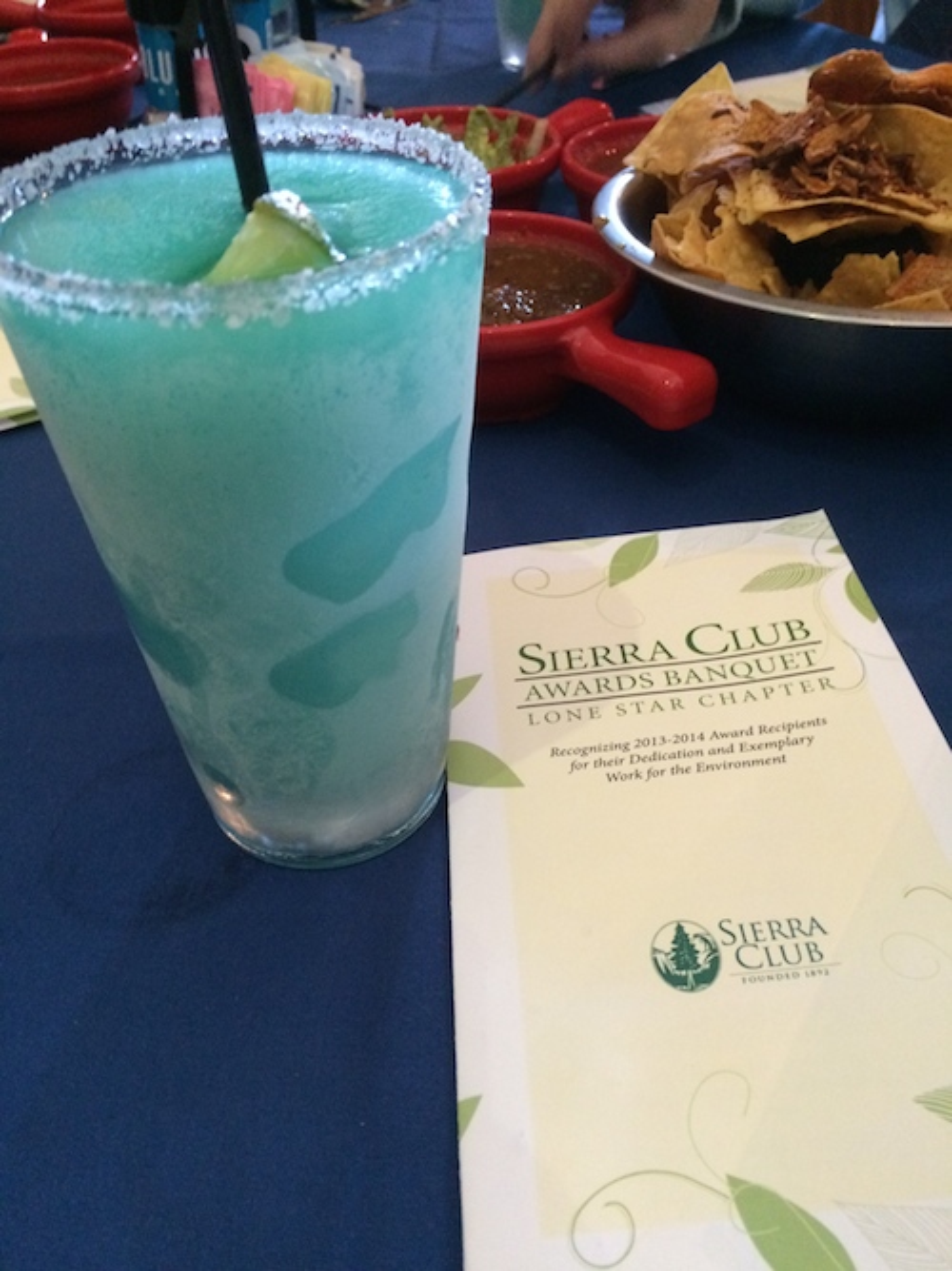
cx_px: 476
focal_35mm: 29
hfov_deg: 48.2
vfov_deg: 61.7
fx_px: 1064
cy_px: 636
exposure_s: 1/17
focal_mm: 4.15
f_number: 2.2
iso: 320
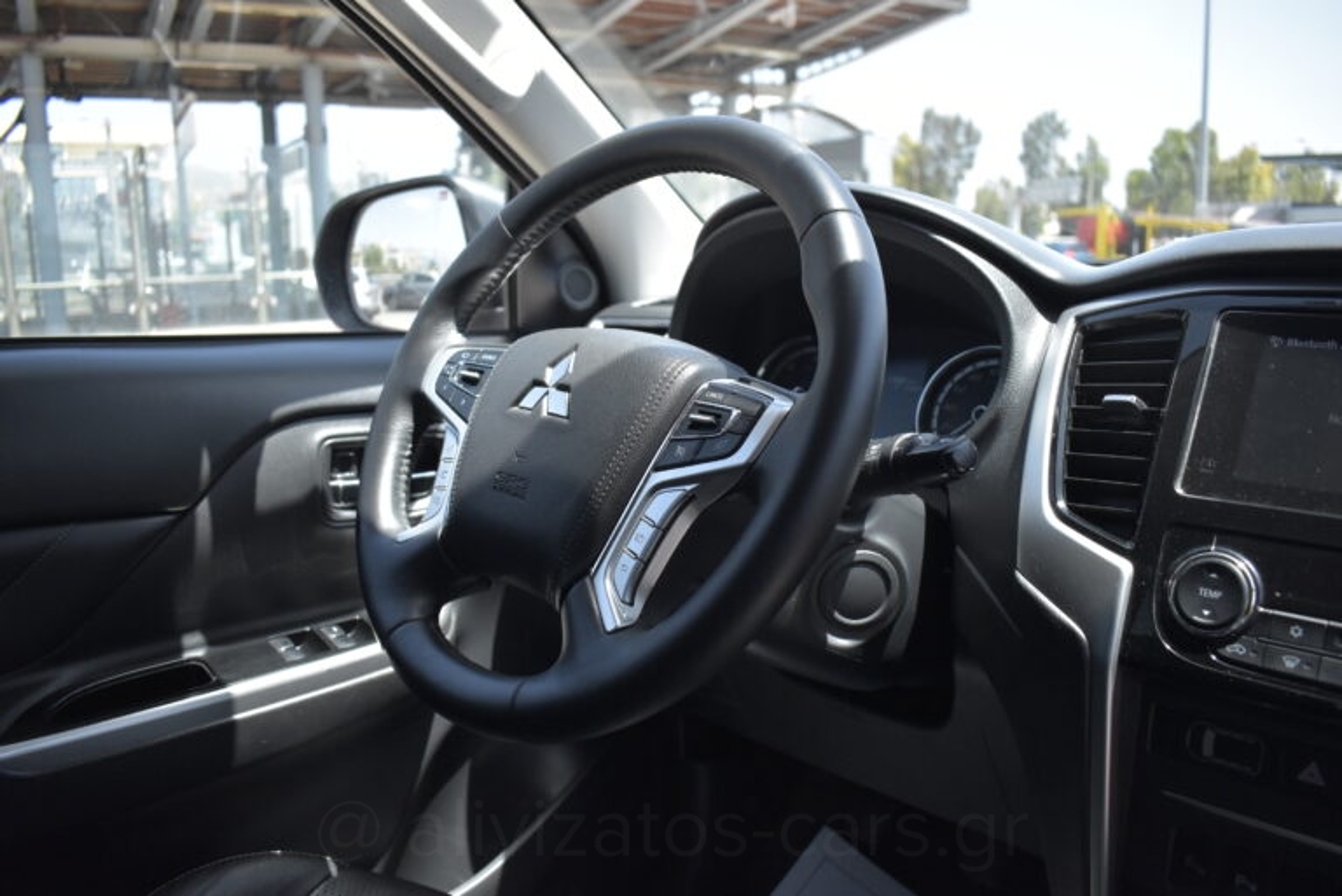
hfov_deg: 67.4
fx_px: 1007
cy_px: 448
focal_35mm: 27
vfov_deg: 48.0
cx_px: 671
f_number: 3.5
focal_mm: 18
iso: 1600
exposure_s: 1/2500
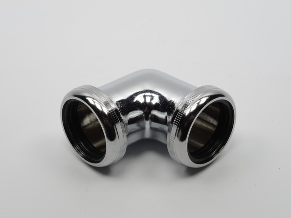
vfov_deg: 22.3
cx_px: 146
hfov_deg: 29.4
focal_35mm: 66
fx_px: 555
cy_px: 109
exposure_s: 1/80
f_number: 8
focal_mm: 14.1
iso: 100
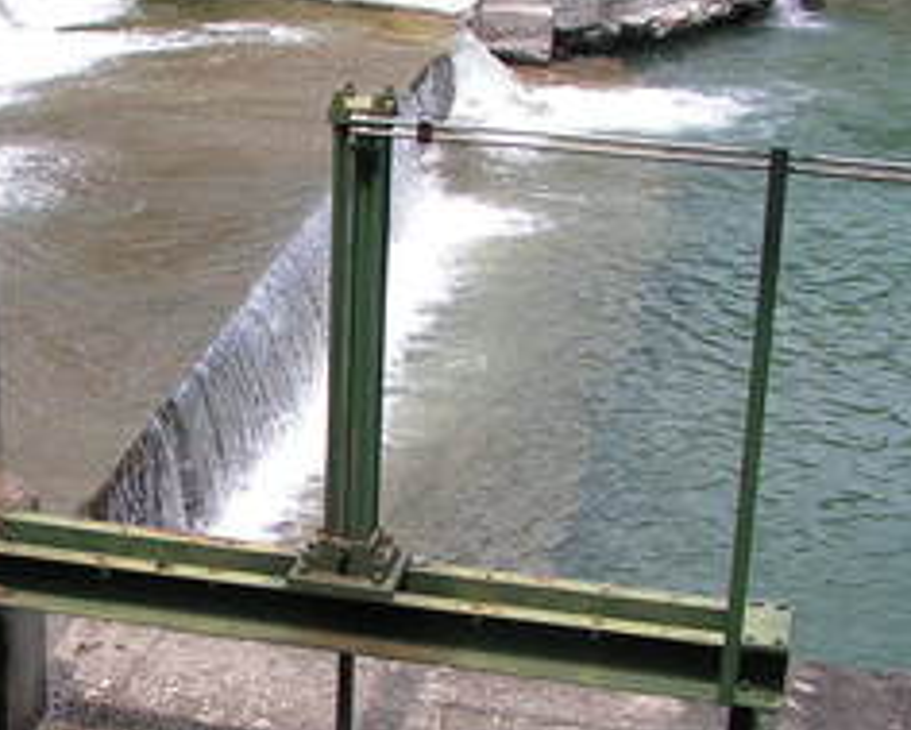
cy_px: 435
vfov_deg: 19.2
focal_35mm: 80
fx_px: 2158
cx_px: 71
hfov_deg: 23.2
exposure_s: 1/400
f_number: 3.2
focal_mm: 6
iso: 64
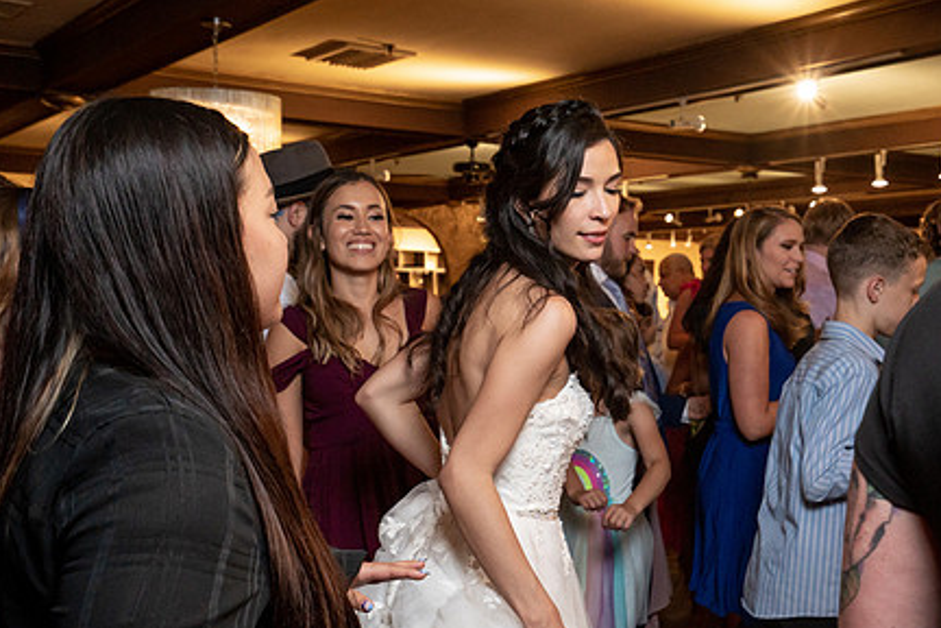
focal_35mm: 47
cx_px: 536
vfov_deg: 28.6
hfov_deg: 41.8
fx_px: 1228
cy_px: 367
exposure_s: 1/200
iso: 2000
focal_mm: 35
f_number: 5.6
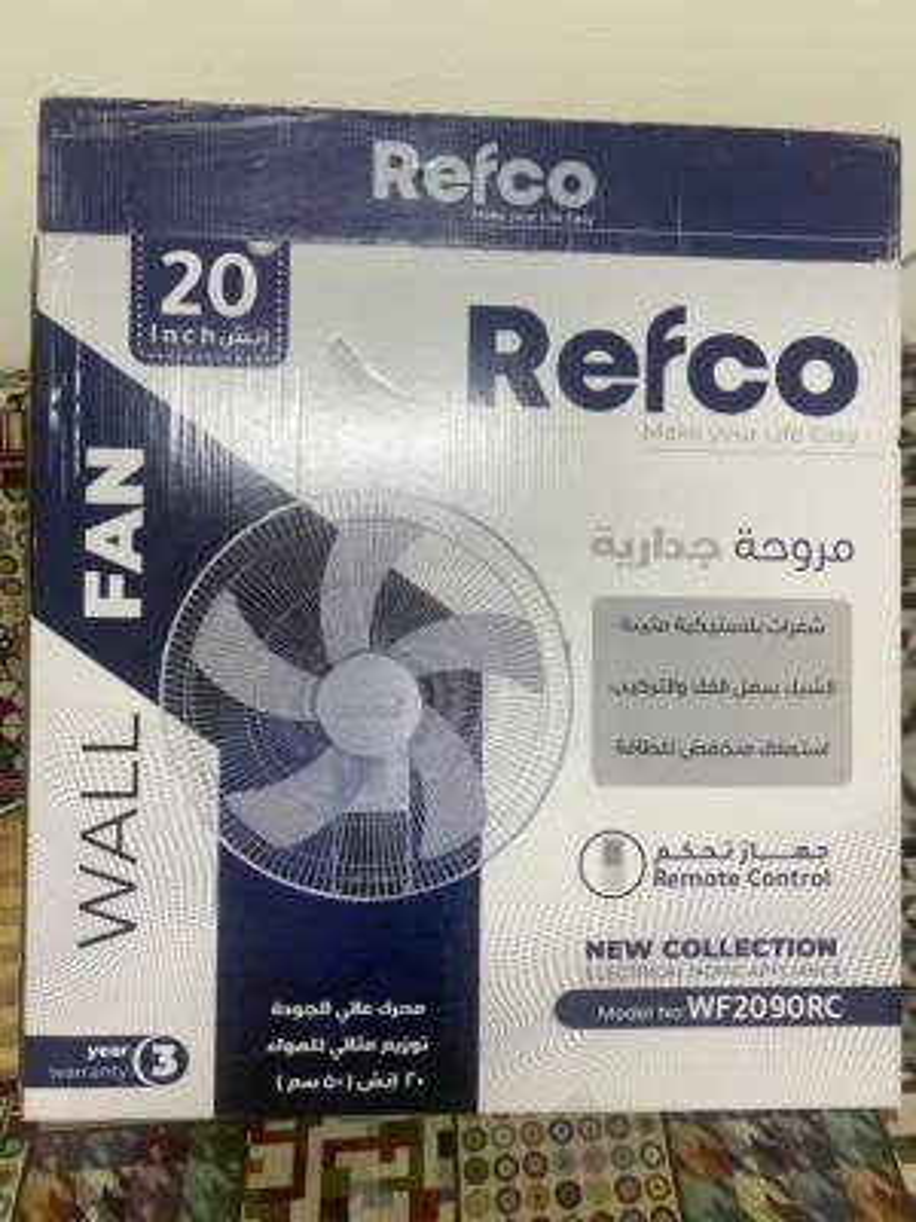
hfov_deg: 53.1
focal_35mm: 26
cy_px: 611
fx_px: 917
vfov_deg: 67.3
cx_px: 458
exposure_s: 1/100
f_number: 1.8
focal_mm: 4.25
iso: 64
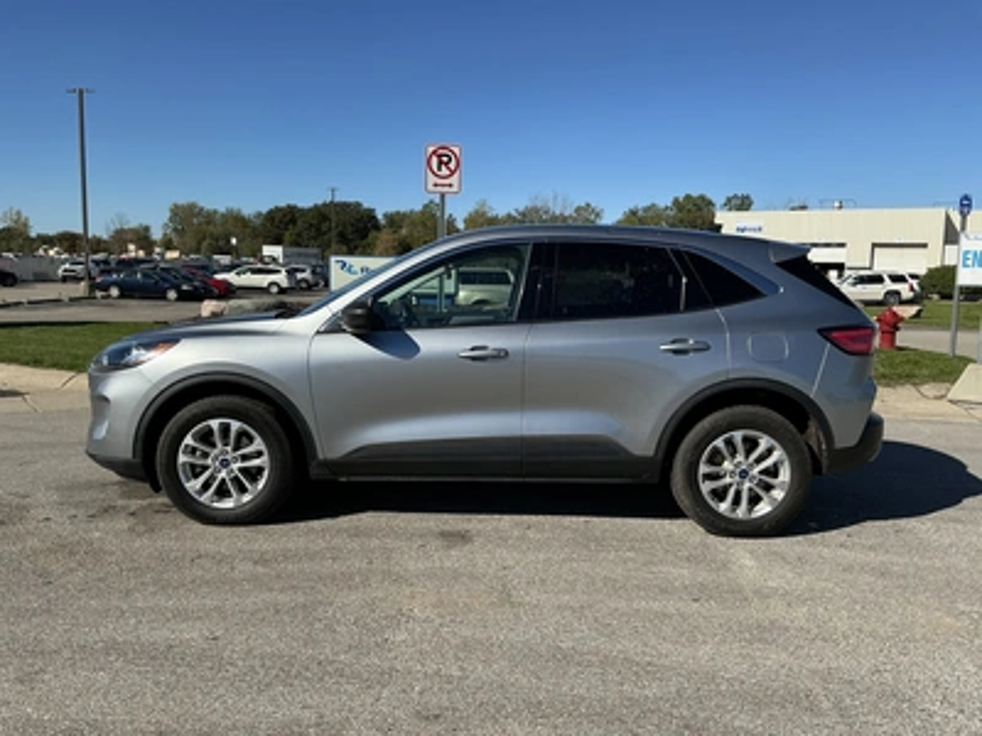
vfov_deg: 49.7
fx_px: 794
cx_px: 491
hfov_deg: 63.4
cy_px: 368
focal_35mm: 28
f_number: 1.8
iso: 25
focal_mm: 3
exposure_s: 1/2058
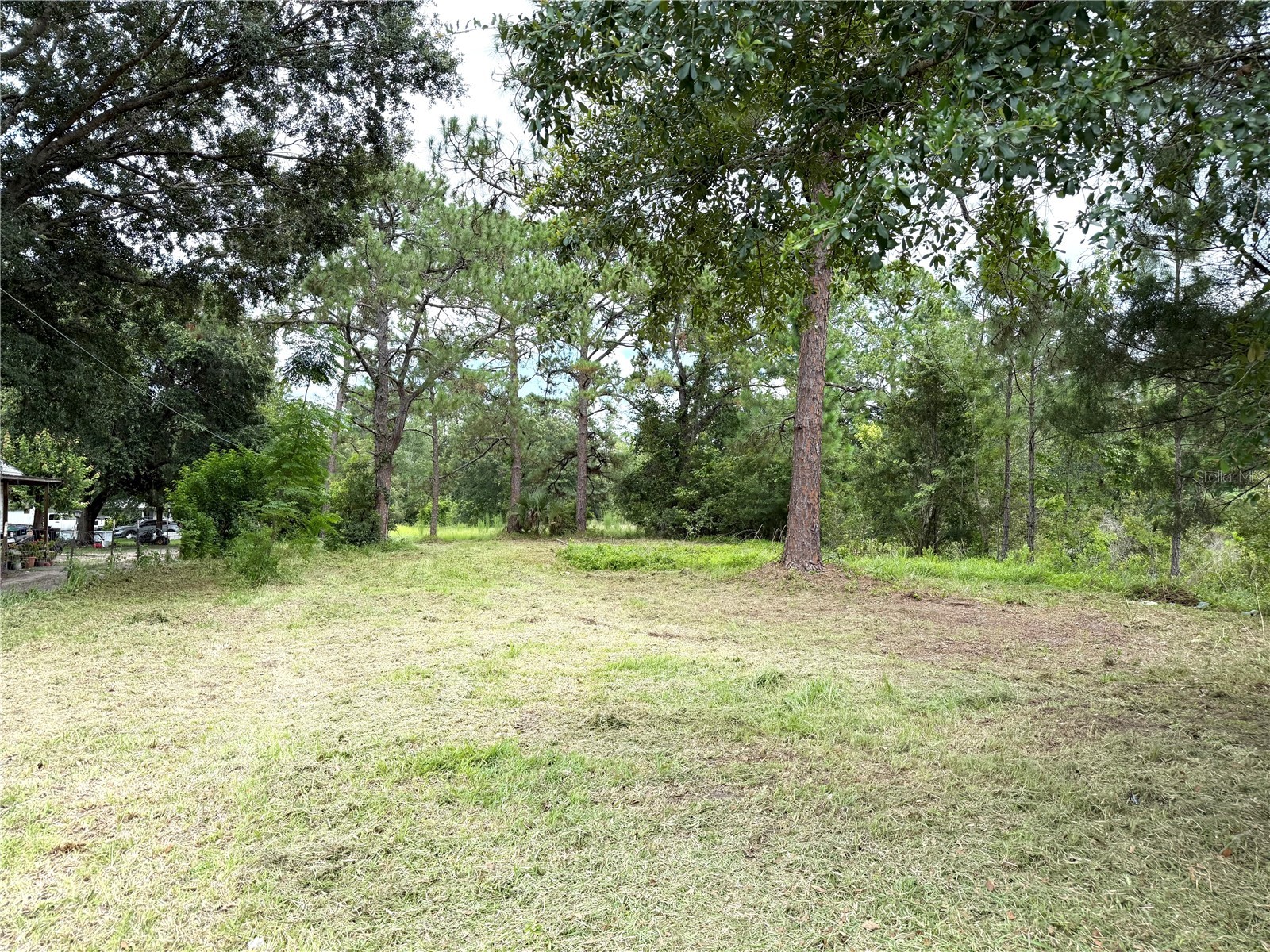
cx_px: 635
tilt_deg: +2.2
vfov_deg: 56.8
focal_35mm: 24
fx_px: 881
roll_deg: +0.0
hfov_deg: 71.6
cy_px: 476
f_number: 1.78
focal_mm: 6.76
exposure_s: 1/1653
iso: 100
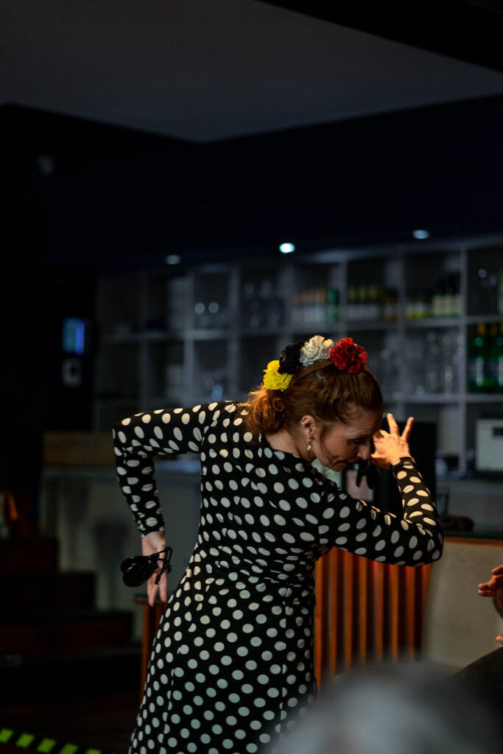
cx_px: 252
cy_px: 377
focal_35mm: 75
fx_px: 1571
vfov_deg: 27.0
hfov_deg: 18.2
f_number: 1.8
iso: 500
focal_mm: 75
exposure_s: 1/160
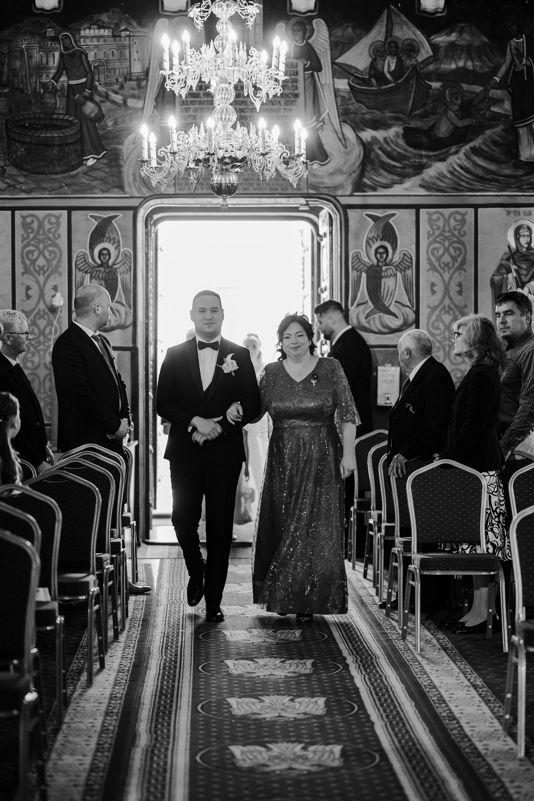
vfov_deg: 23.6
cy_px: 396
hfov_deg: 15.9
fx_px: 1913
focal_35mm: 86
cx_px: 268
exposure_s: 1/250
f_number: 2
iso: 1000
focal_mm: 85
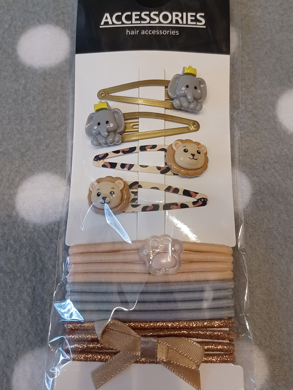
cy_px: 195
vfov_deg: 69.4
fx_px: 282
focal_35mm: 25
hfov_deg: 54.9
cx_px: 146
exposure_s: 1/25
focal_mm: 4.6
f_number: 1.8
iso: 400
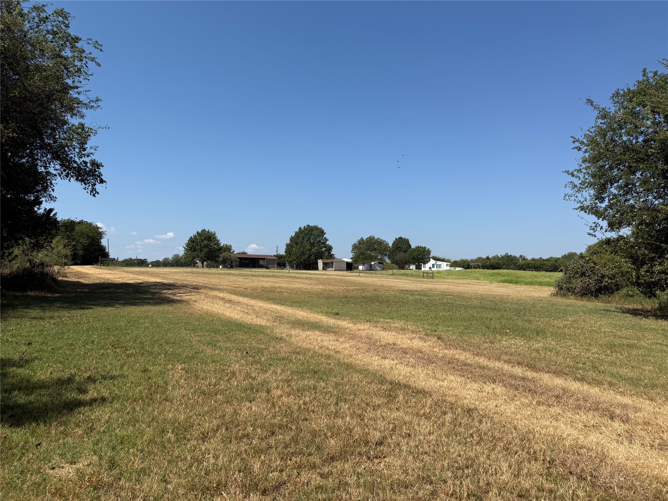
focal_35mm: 24
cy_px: 250
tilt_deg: +2.6
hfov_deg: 71.6
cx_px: 334
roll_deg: -0.2
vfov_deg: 56.8
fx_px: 463
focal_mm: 6.76
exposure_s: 1/6711
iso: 80
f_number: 1.78
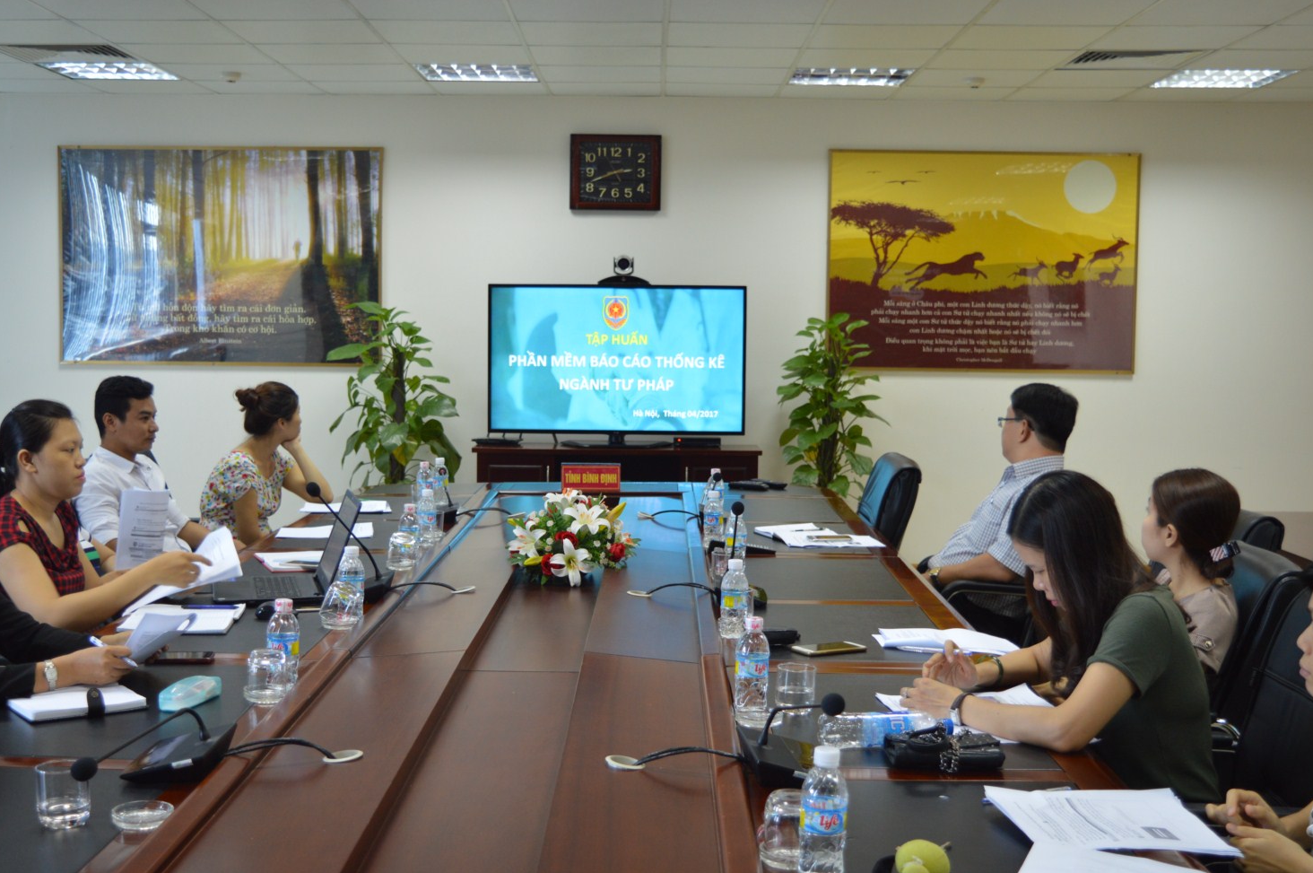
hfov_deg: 41.5
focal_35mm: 48
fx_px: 1732
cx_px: 627
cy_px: 476
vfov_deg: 28.3
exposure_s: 1/25
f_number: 4.5
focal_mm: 29
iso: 400
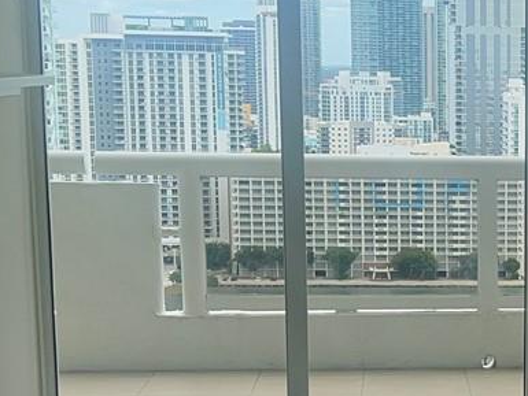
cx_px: 624
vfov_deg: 13.6
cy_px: 356
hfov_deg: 17.4
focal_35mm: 108
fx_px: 1648
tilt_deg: -10.1
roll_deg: -0.5
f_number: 1.5
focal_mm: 5.7
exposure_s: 1/1252
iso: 50
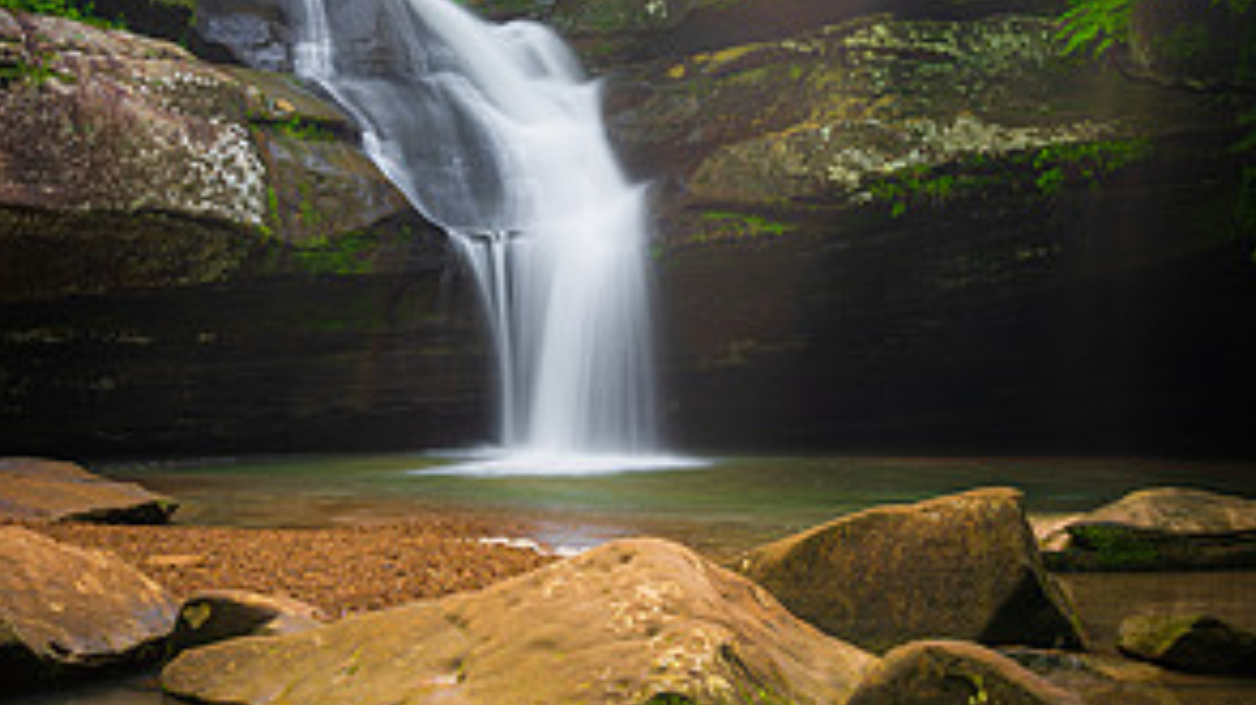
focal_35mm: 61
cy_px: -85
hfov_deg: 34.4
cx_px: 637
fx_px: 2030
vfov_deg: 18.9
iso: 64
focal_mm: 38
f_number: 14
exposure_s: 1
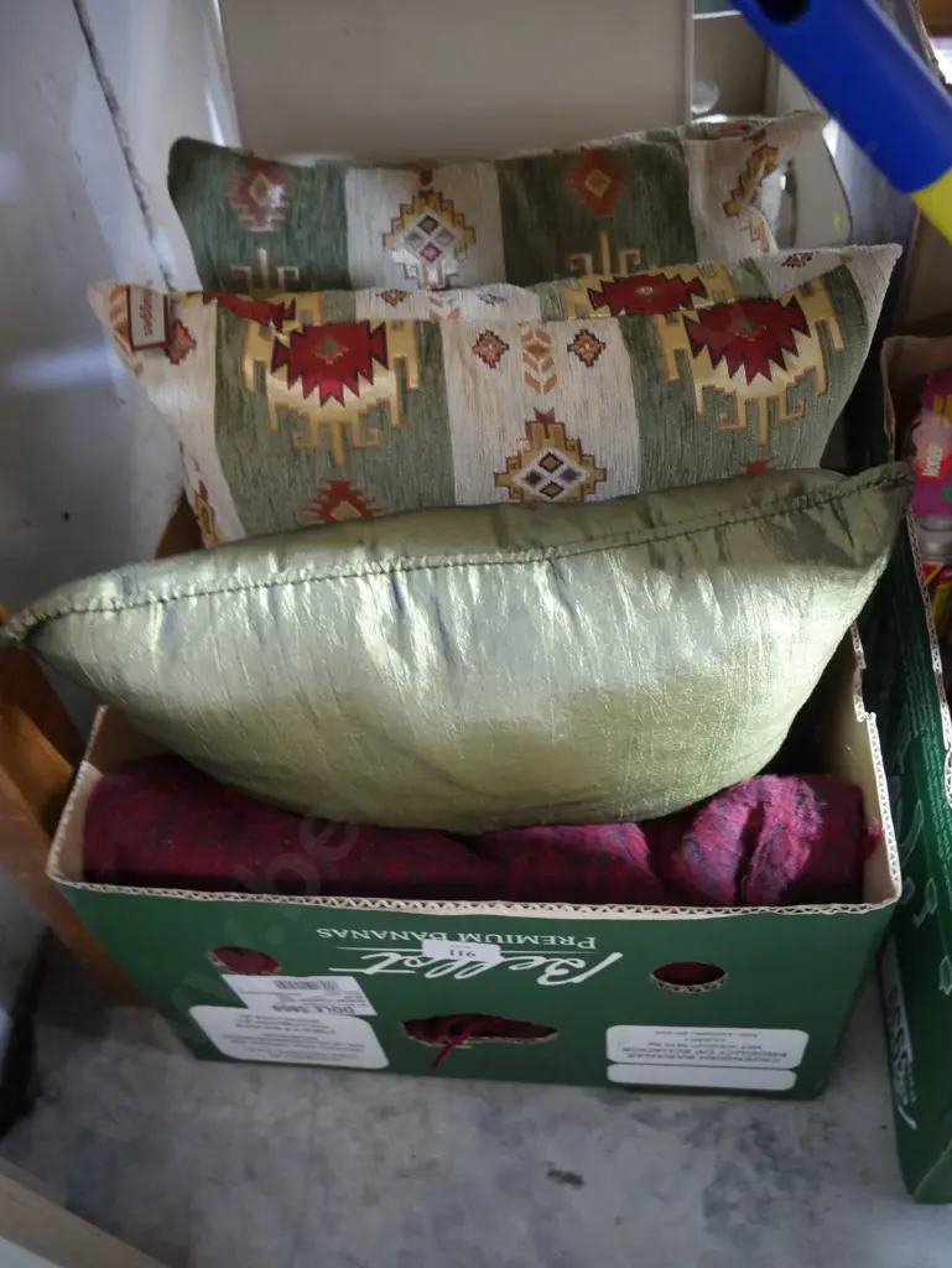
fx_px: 1026
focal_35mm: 28
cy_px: 634
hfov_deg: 49.8
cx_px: 476
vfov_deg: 63.4
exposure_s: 1/30
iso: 3200
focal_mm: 14
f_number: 3.5
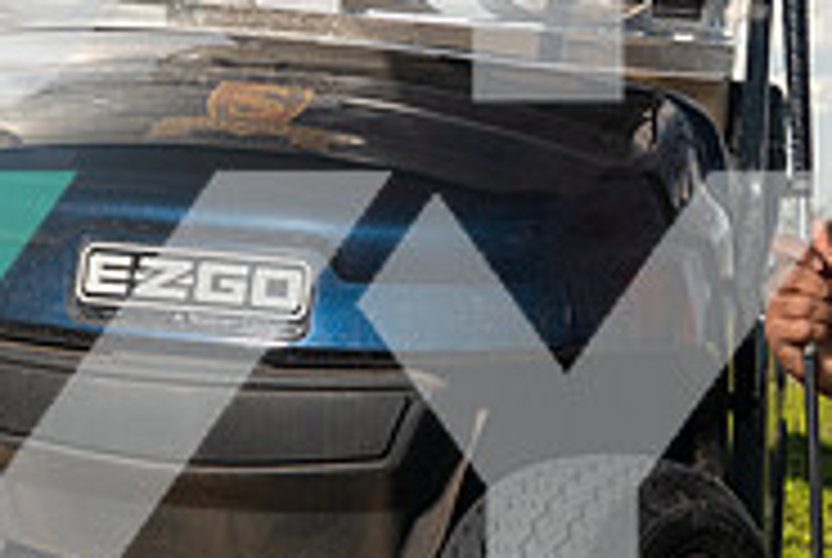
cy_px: 412
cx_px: 751
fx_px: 2245
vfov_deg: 14.1
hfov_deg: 20.6
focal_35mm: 97
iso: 500
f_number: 4.5
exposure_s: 1/200
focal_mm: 31
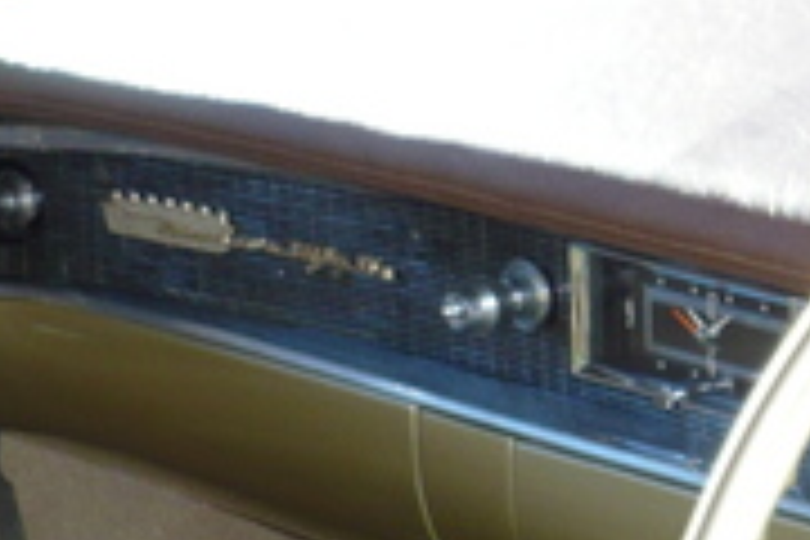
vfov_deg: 8.4
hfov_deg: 11.7
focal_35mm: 162
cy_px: 576
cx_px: 1472
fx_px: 3645
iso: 100
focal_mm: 5.8
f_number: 2.8
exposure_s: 1/200
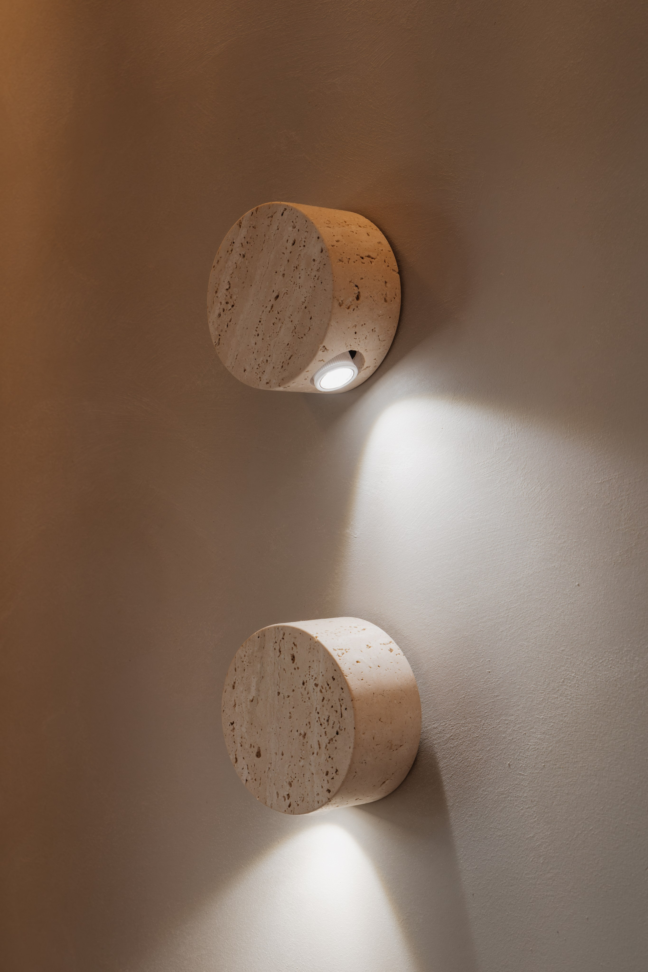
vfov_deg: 25.7
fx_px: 2133
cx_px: 324
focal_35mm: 79
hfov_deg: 17.3
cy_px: 486
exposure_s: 1/30
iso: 200
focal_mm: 52.4
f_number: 7.1
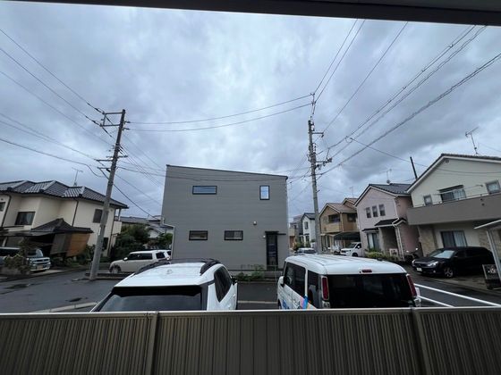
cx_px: 250
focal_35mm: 13
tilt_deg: +13.7
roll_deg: +0.2
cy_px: 188
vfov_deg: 89.9
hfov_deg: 106.2
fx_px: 188
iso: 32
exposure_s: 1/467
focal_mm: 1.57
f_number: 1.8
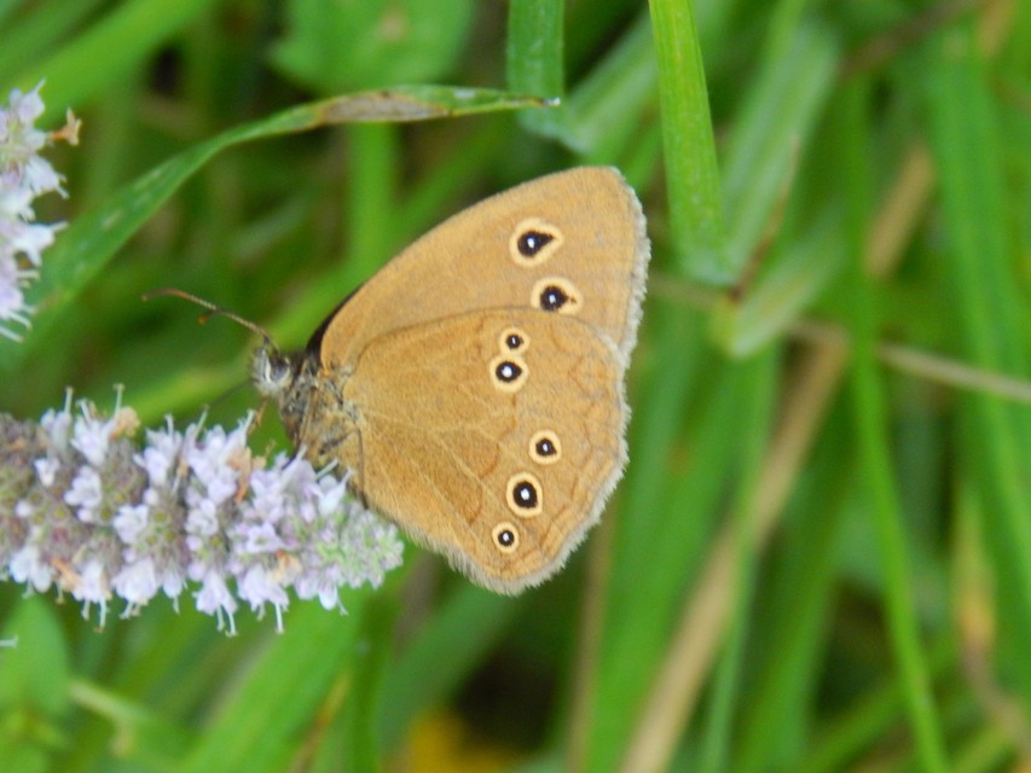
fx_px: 9383
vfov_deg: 4.7
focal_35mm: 315
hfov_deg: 6.3
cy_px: 386
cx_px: 516
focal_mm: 56.5
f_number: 5.7
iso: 400
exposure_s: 1/100
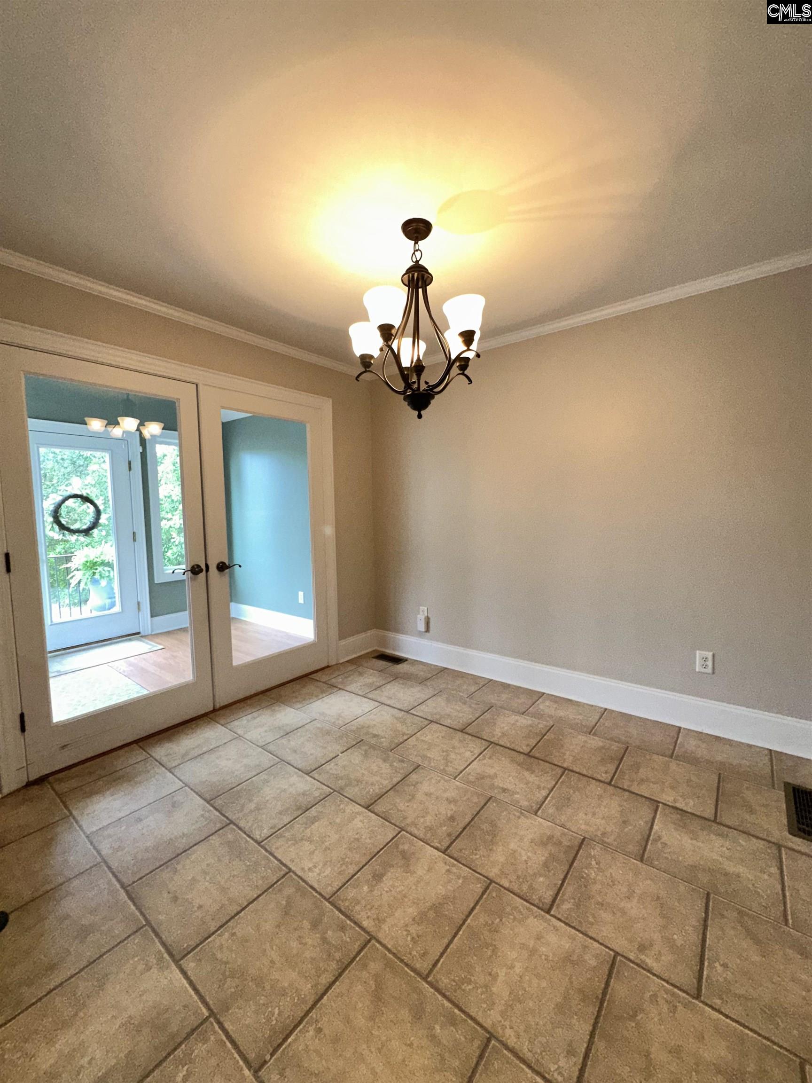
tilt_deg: -4.0
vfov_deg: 102.1
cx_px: 406
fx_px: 438
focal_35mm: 14
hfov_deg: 85.7
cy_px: 542
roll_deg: -0.1
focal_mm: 2.22
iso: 250
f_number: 2.2
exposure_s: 1/120
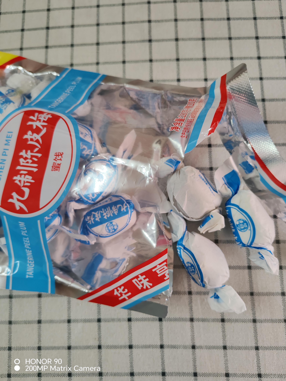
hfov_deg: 51.4
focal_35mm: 27
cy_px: 190
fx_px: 297
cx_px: 143
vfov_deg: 65.3
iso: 1000
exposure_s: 1/100
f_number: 1.9
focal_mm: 6.12
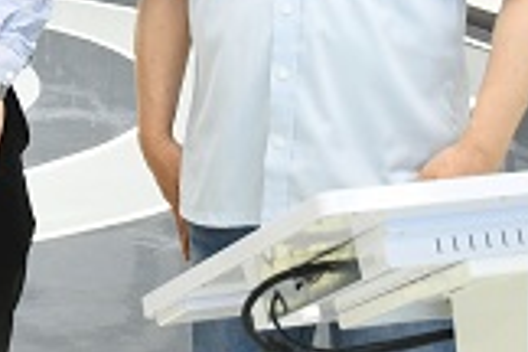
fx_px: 1848
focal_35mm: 126
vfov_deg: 10.8
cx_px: 52
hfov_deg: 16.1
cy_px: -23
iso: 1000
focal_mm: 23
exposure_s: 1/125
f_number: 3.8
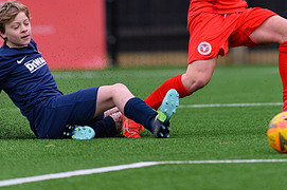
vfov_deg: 1.6
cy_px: 19
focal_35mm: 857
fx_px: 6824
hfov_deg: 2.4
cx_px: 205
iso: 2200
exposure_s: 1/2000
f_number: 2.8
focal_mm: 400
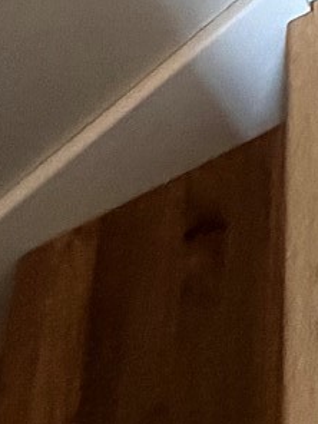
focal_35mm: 97
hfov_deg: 9.5
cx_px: 1092
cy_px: -805
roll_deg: -2.7
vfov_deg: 11.8
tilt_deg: -29.1
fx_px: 1188
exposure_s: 1/60
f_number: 2.2
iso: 400
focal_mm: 2.22
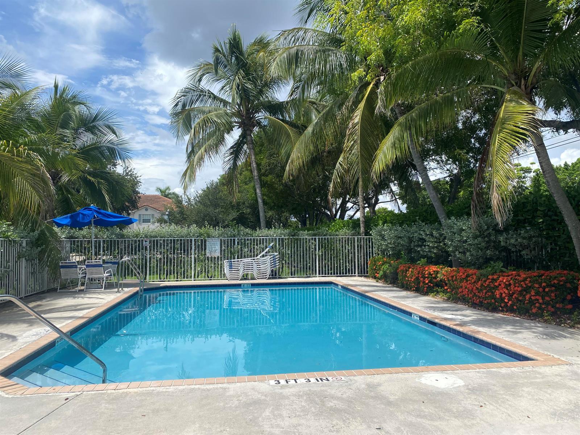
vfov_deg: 53.1
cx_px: 290
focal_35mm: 26
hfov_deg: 67.3
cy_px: 218
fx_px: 436
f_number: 1.8
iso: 32
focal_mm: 4.25
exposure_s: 1/3300
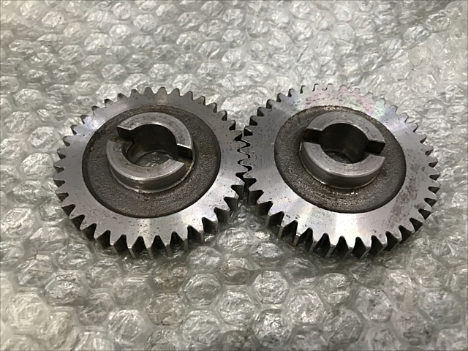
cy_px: 176
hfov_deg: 63.4
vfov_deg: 49.7
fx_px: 379
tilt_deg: -56.6
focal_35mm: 28
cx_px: 234
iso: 40
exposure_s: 1/17
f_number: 1.8
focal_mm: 3.99
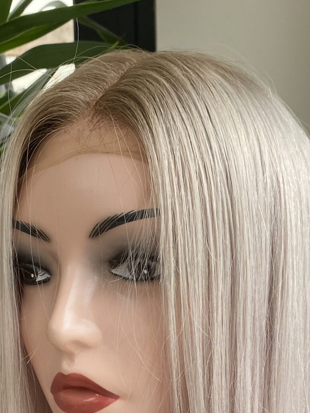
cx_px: 153
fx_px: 764
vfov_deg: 28.1
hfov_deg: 22.9
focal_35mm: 64
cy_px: 433
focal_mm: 4.25
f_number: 1.8
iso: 100
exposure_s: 1/122
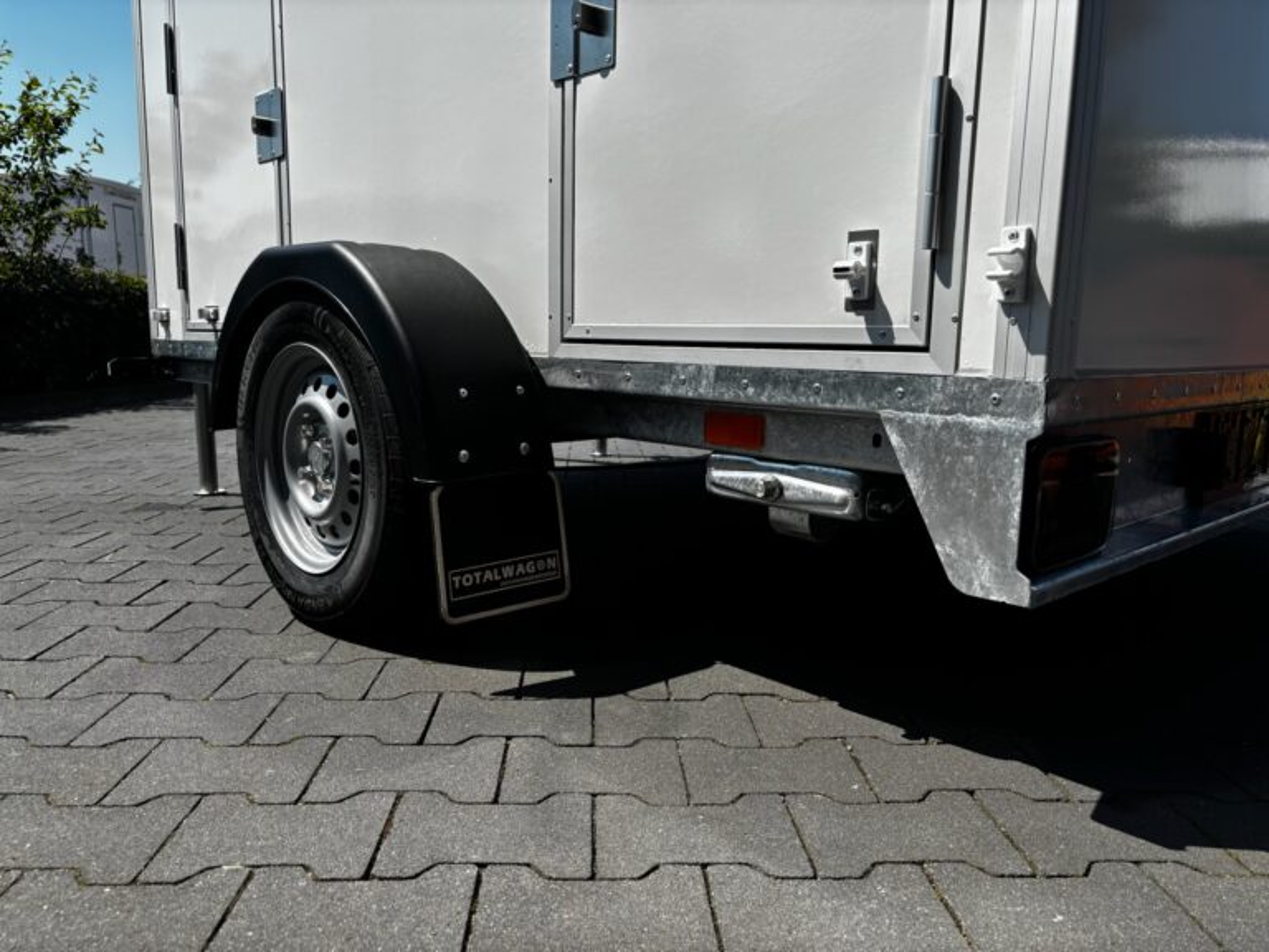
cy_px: 476
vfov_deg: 53.1
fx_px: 953
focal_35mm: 26
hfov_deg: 67.3
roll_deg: -0.7
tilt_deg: -9.6
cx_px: 634
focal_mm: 5.96
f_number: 1.6
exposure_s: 1/3650
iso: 50
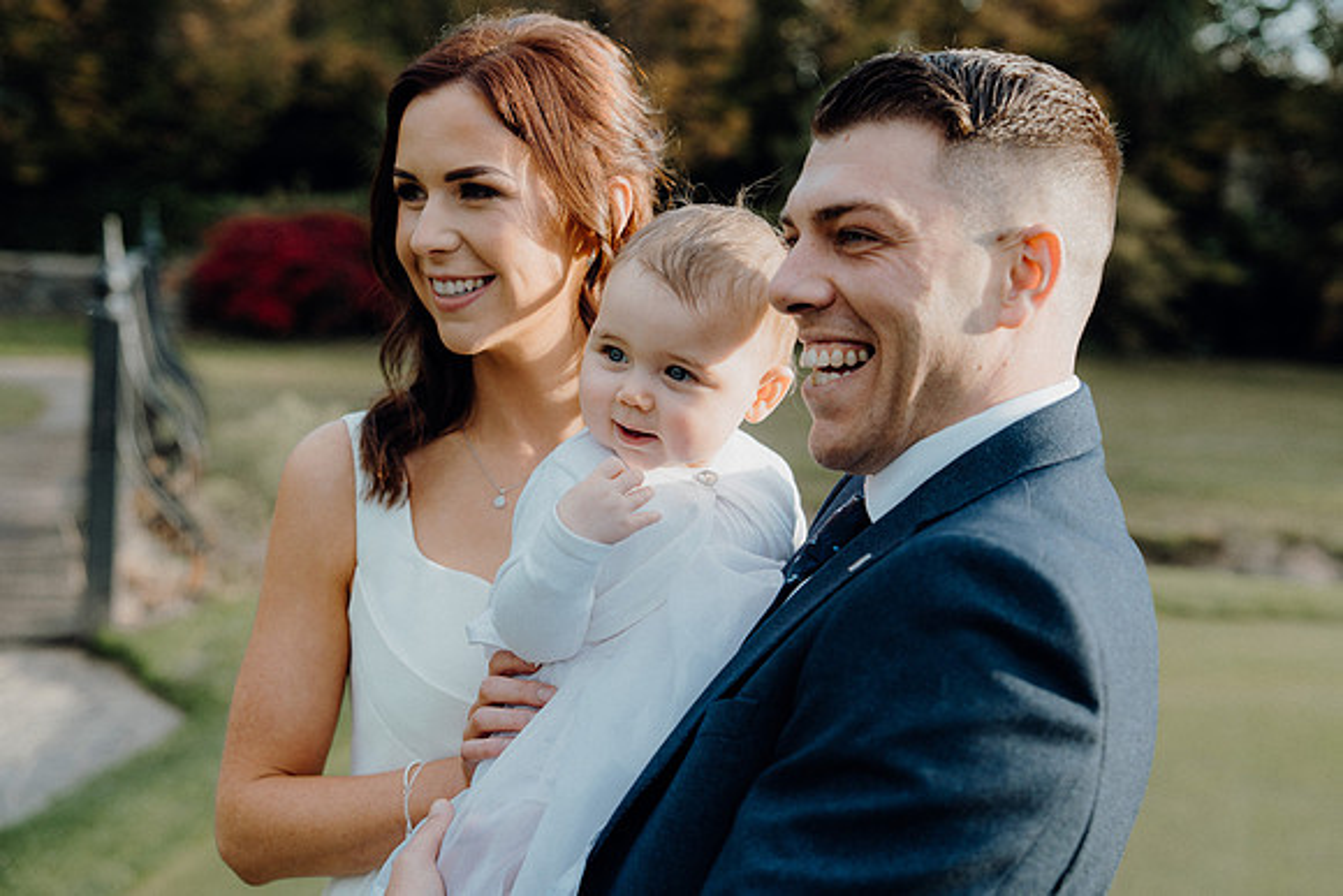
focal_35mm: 54
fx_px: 2015
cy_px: 448
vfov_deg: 25.1
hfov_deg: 36.9
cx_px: 672
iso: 125
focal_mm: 54
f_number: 3.5
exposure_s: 1/250
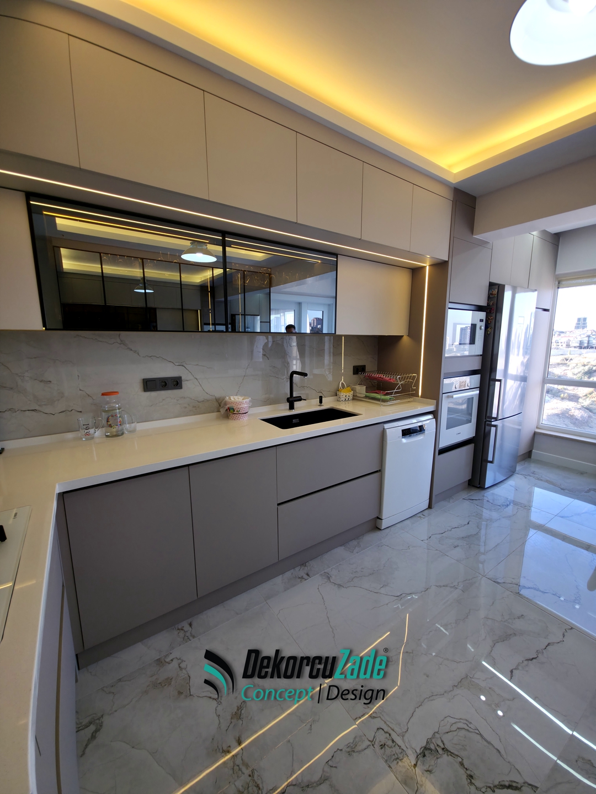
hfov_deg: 89.9
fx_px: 298
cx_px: 298
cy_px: 397
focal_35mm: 13
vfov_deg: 106.2
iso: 20
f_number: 1.9
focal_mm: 2.2
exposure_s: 1/200
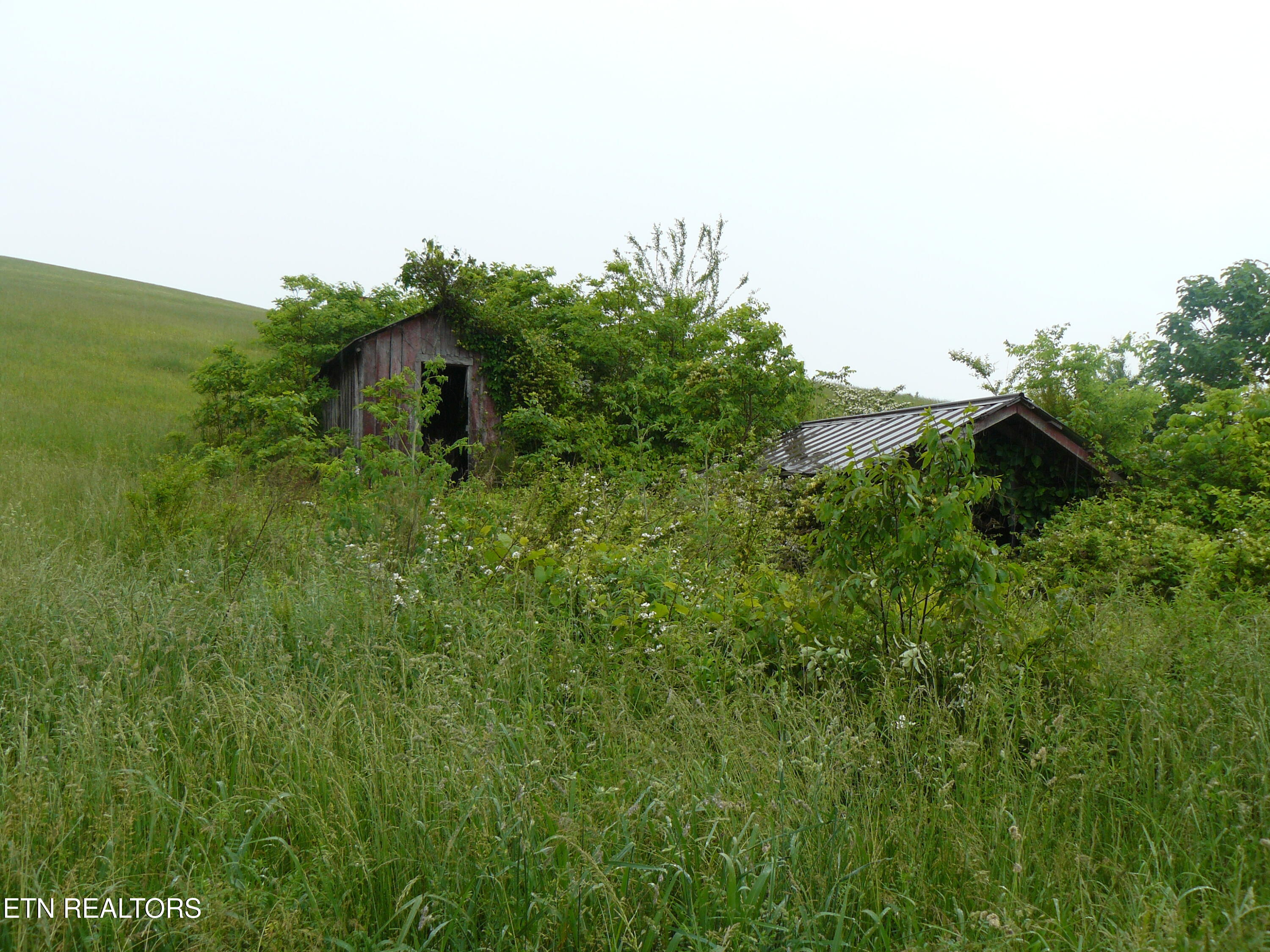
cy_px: 476
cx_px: 635
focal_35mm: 36
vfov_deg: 39.7
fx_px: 1321
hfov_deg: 51.4
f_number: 4
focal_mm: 6
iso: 100
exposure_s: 1/125
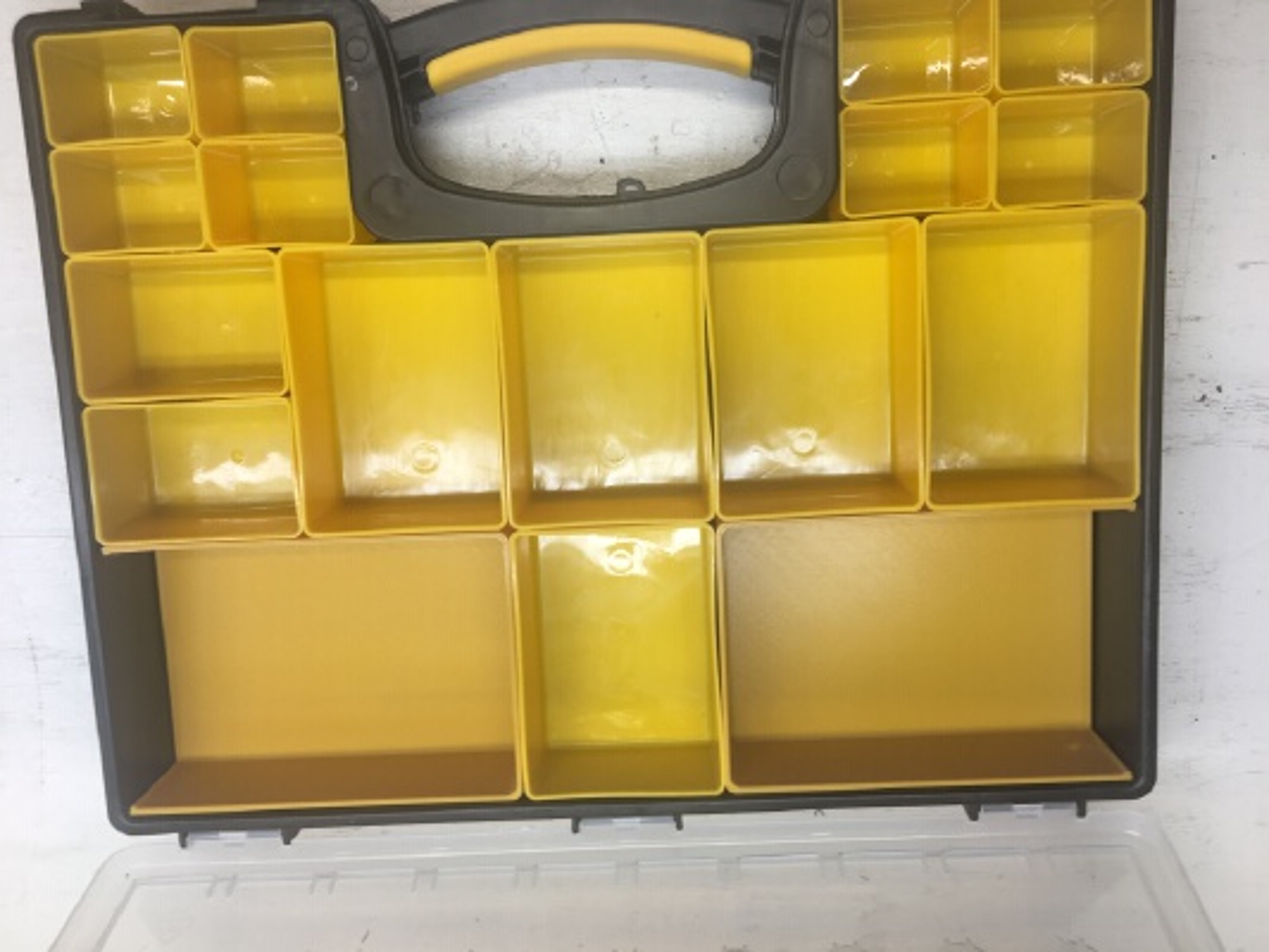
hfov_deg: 61.6
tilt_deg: -81.7
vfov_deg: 48.2
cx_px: 634
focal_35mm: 29
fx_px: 1063
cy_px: 476
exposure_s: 1/60
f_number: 2.2
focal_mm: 4.15
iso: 25
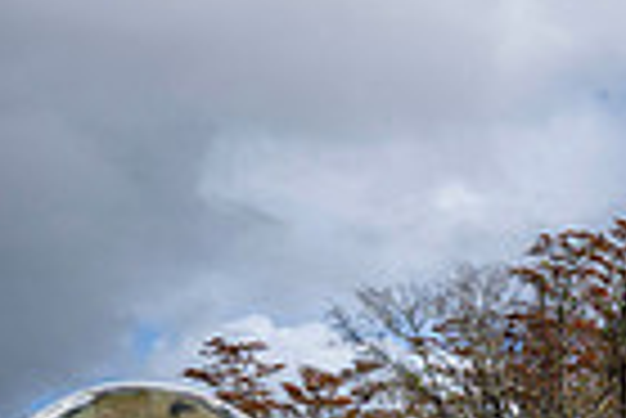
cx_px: 1121
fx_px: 1741
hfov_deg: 16.9
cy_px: 519
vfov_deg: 13.3
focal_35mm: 100
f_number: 2.8
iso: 40
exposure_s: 1/1250
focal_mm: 24
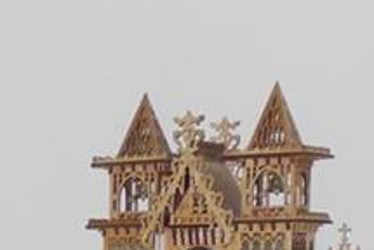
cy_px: 518
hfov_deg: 10.4
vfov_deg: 7.5
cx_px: -470
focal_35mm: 176
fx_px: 1831
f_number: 2.4
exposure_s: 1/60
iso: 320
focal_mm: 7.9
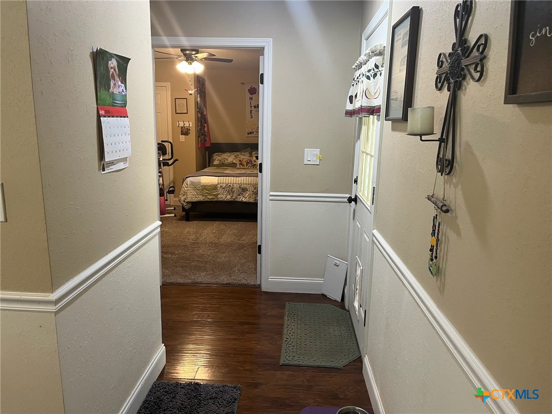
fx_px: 415
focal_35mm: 26
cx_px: 276
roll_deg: -1.3
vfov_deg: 53.1
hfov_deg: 67.3
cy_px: 207
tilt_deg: -10.5
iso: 160
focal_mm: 5.1
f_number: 1.6
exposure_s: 1/60
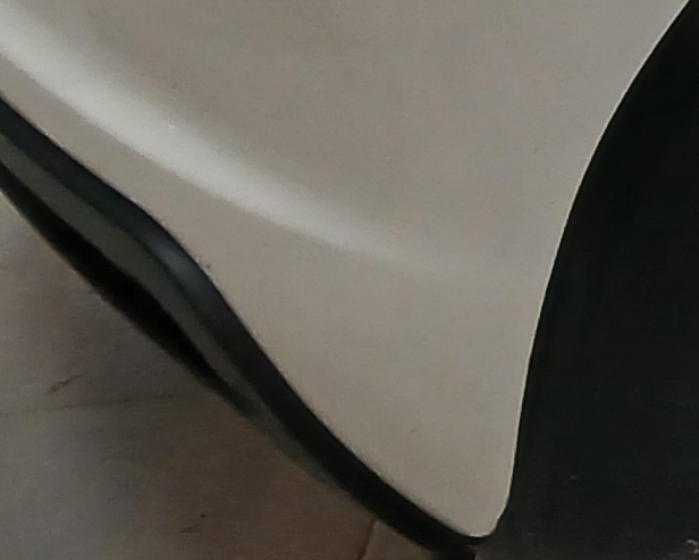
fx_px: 3476
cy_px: -315
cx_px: 1719
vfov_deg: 8.9
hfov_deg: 10.0
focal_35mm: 168
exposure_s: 1/60
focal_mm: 3.98
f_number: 1.8
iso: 80
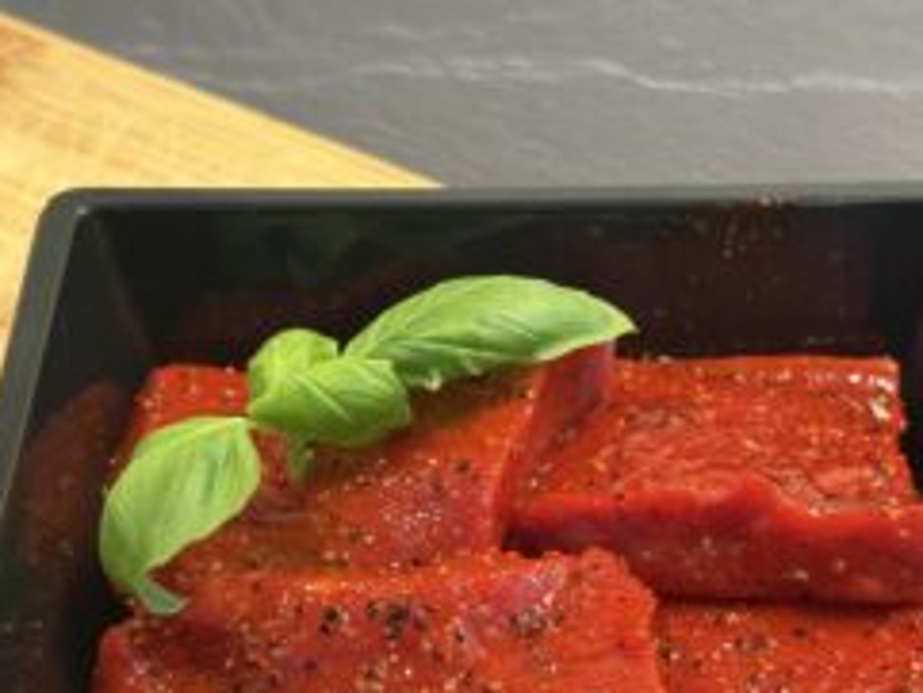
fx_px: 2241
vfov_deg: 17.5
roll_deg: +2.6
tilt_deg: -43.7
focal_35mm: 84
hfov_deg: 23.3
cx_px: 513
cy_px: 530
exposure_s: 1/33
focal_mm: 5.96
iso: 125
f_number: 1.6
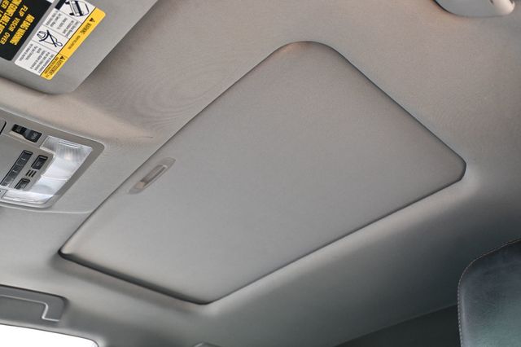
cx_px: 260
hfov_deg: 59.5
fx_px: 456
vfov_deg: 41.7
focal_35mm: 32
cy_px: 174
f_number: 4
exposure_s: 1/125
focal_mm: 21
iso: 500
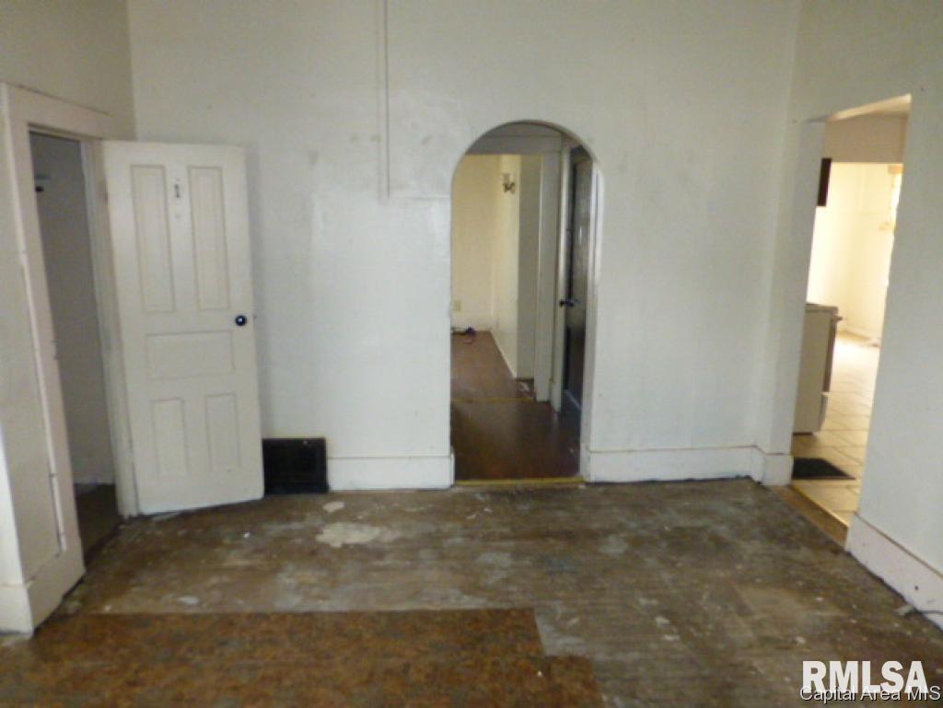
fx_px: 654
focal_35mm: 24
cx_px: 472
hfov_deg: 71.6
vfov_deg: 56.9
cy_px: 354
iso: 800
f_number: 3.3
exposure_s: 1/60
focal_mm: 4.3
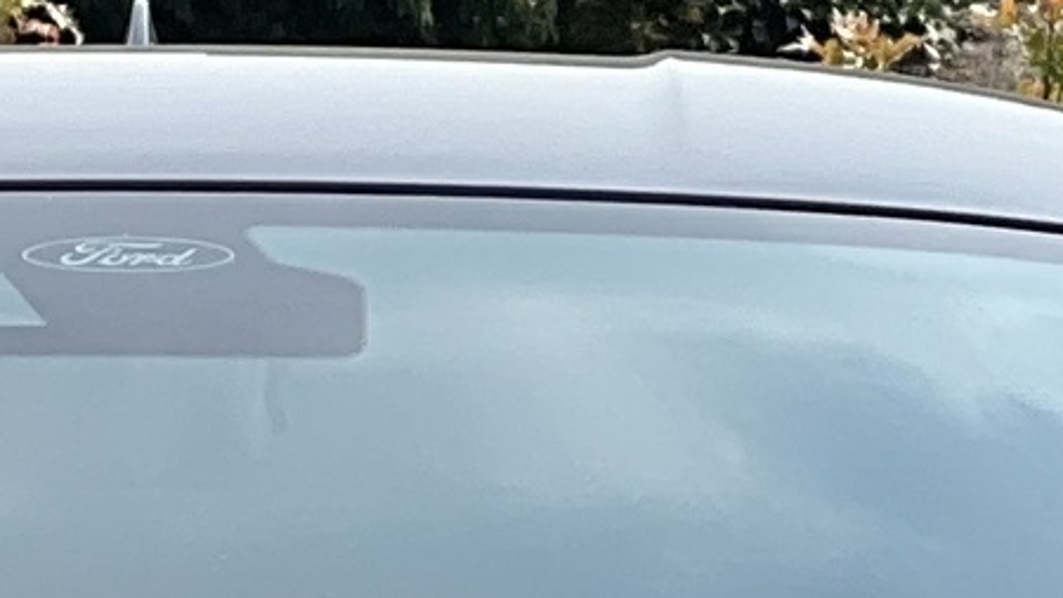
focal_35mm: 537
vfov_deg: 2.2
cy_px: 2238
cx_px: 76
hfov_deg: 4.0
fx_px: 15134
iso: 32
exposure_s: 1/471
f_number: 2.8
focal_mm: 9
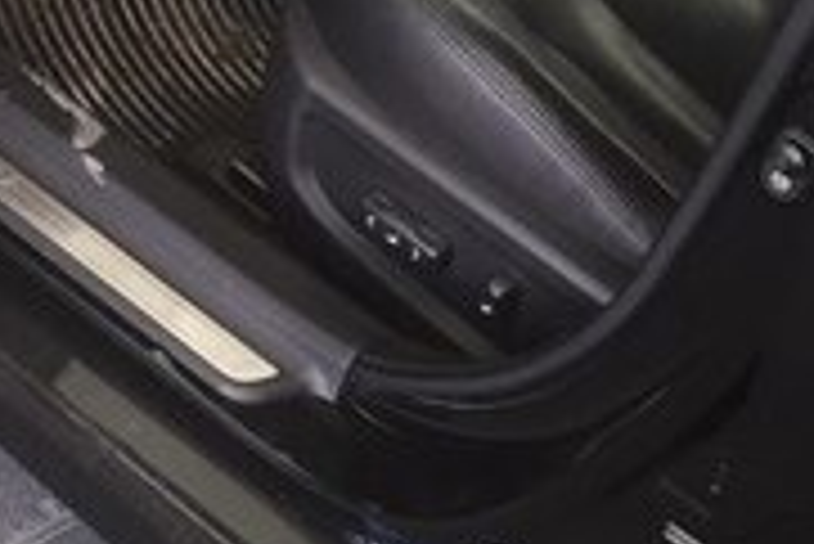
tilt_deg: -31.5
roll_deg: -0.1
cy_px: -191
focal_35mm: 110
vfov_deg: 12.1
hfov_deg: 17.5
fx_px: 2489
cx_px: -216
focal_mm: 4.15
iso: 32
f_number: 2.2
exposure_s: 1/33
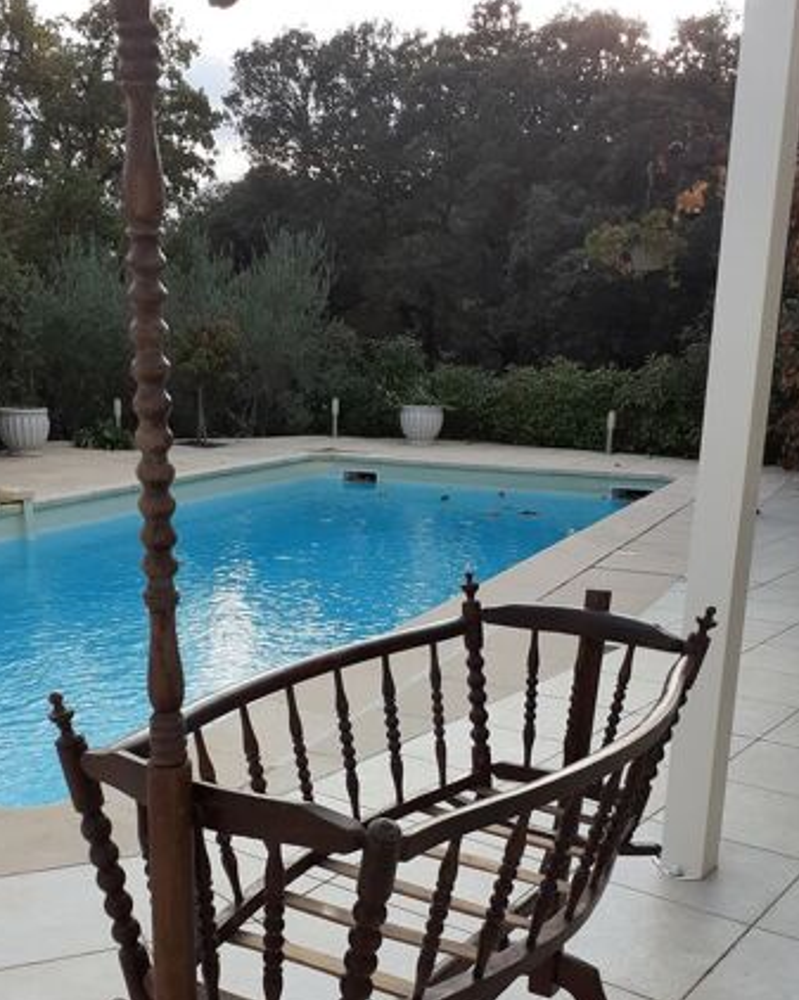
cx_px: 365
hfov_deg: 37.3
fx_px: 1184
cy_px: 673
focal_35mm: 40
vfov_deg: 45.1
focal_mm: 3.6
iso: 40
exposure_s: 1/502
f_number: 1.9
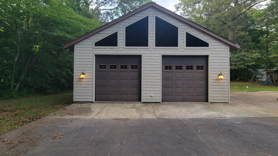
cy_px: 70
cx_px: 145
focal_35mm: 15
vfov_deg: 70.3
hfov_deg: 102.9
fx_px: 111
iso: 50
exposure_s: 1/120
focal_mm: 2.2
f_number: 2.2
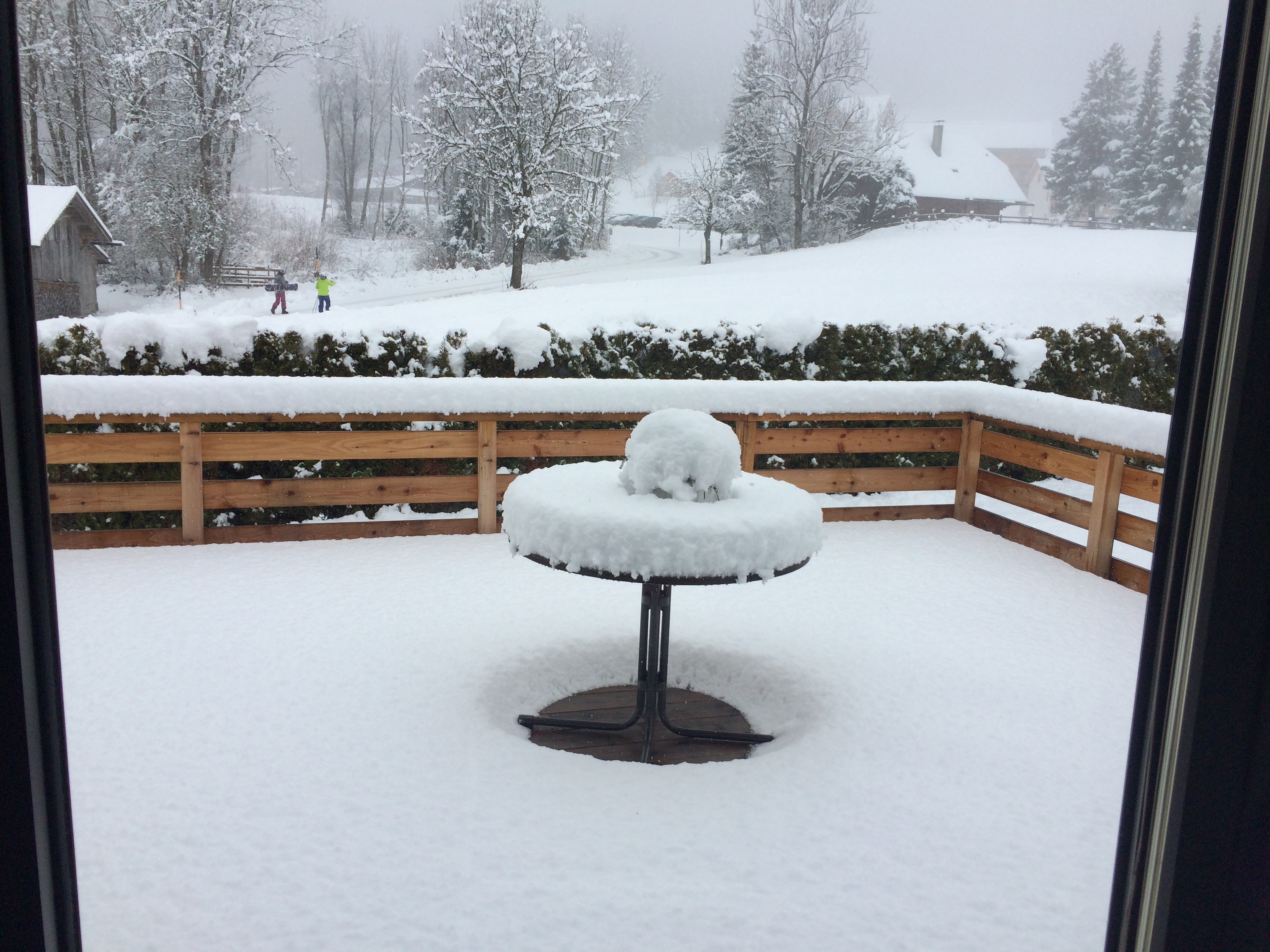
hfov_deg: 61.7
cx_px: 635
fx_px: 1064
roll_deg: -1.4
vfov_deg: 48.2
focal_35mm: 29
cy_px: 476
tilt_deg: -12.8
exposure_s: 1/1414
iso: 32
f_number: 2.2
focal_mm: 4.15
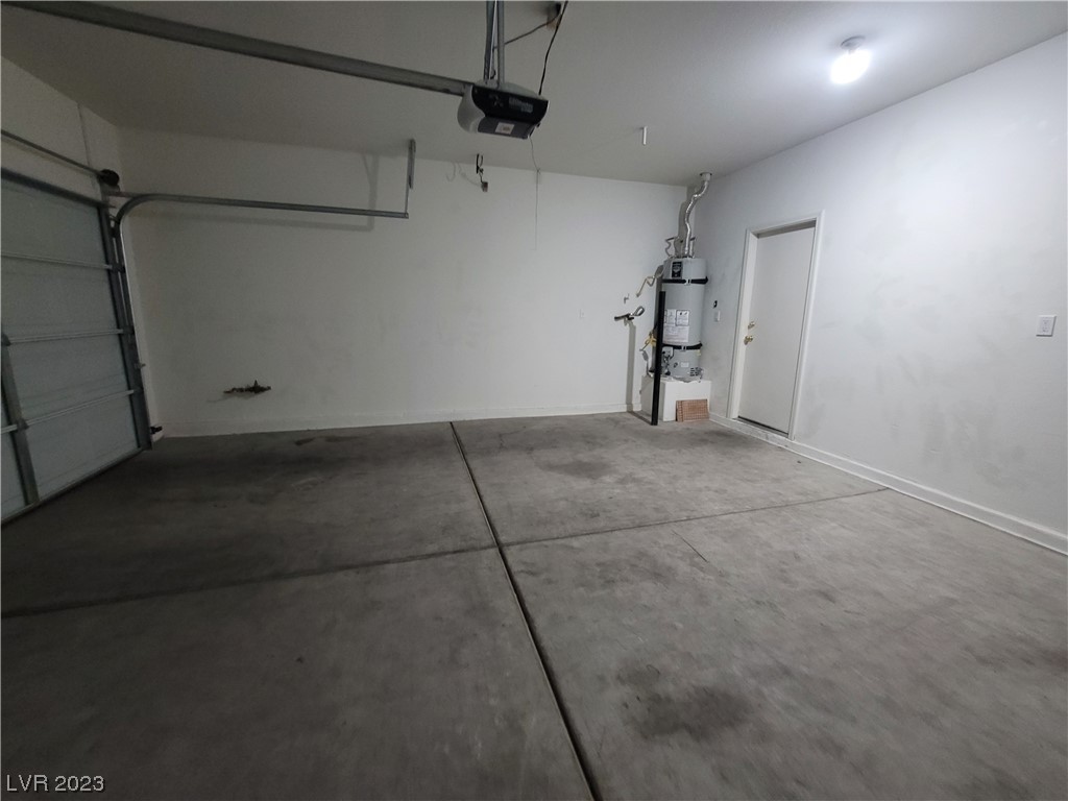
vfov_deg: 89.9
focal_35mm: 13
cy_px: 400
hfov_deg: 106.2
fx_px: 401
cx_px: 534
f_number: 2.2
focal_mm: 2.2
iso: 800
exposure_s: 1/24
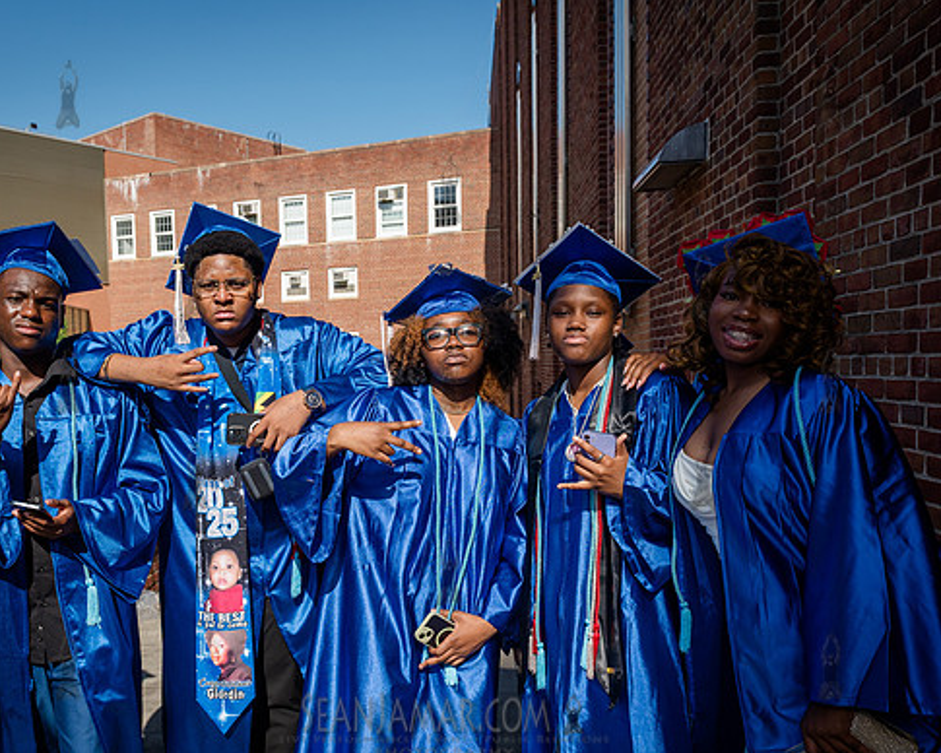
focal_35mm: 30
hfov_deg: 58.4
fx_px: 835
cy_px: 416
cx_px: 384
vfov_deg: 48.4
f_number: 6.3
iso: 400
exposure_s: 1/1000
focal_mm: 24
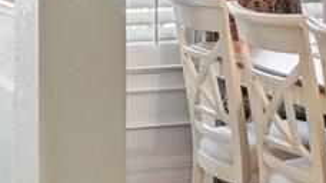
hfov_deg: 17.0
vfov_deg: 9.4
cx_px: 57
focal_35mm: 125
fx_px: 1080
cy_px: -100
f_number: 8
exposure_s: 1/15
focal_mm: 17
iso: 400
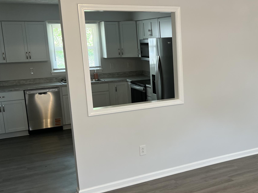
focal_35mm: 46
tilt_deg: -10.1
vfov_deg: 31.5
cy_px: 107
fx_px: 343
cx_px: 193
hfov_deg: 40.1
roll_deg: +2.1
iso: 64
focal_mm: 5.7
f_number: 1.5
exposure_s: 1/60
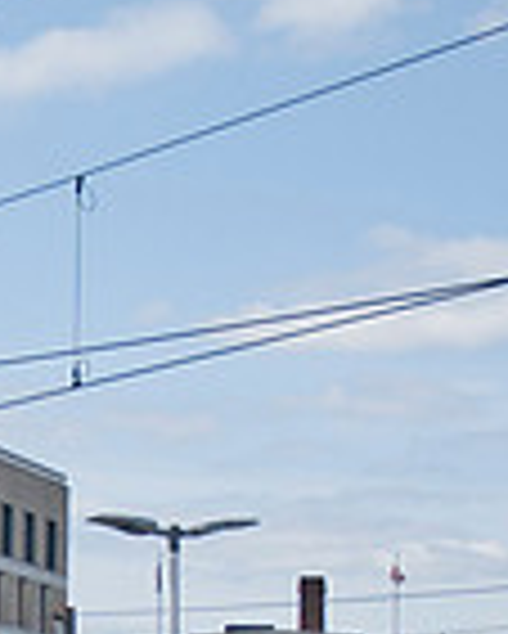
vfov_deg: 13.6
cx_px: -737
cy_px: 690
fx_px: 2609
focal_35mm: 139
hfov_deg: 9.7
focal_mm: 24
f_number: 3.8
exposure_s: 1/1250
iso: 200
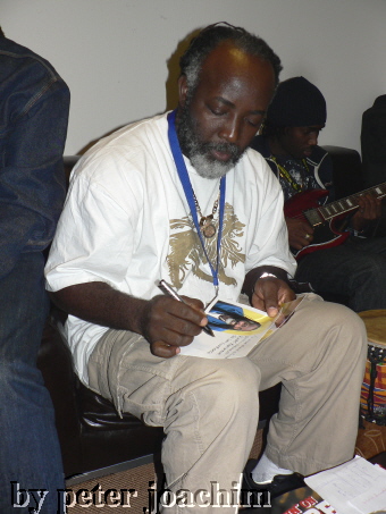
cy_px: 257
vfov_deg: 52.6
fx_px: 520
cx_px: 193
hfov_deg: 40.7
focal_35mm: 35
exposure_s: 1/60
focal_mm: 6
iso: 100
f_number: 2.8
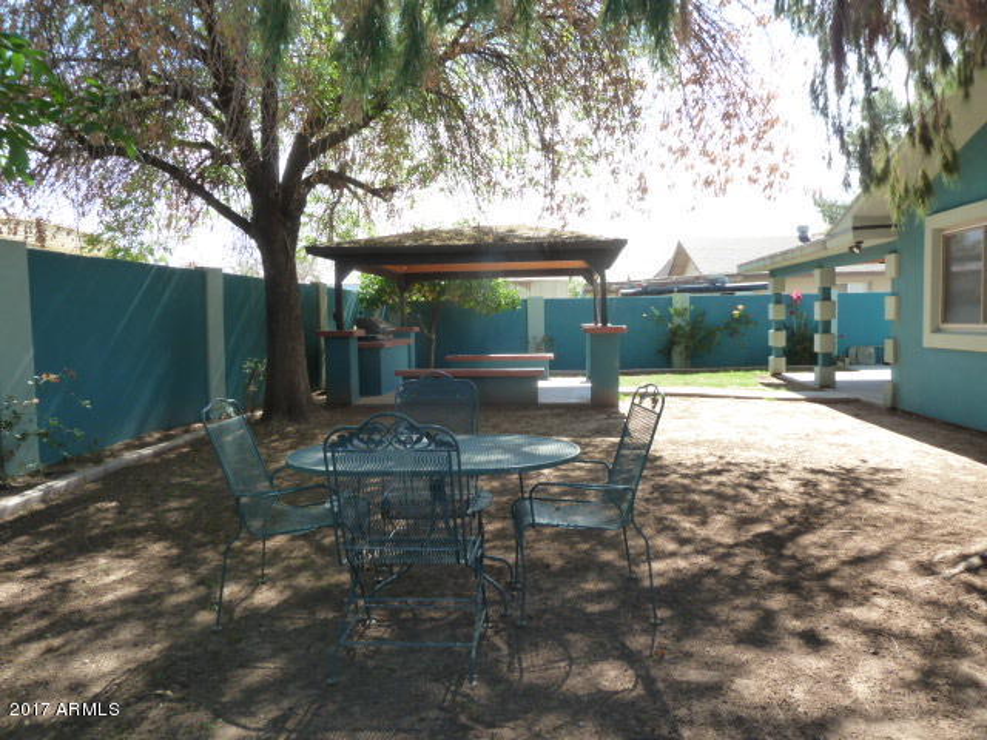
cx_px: 494
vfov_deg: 54.9
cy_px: 370
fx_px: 713
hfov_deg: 69.4
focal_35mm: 25
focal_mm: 4.1
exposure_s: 1/125
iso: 125
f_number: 4
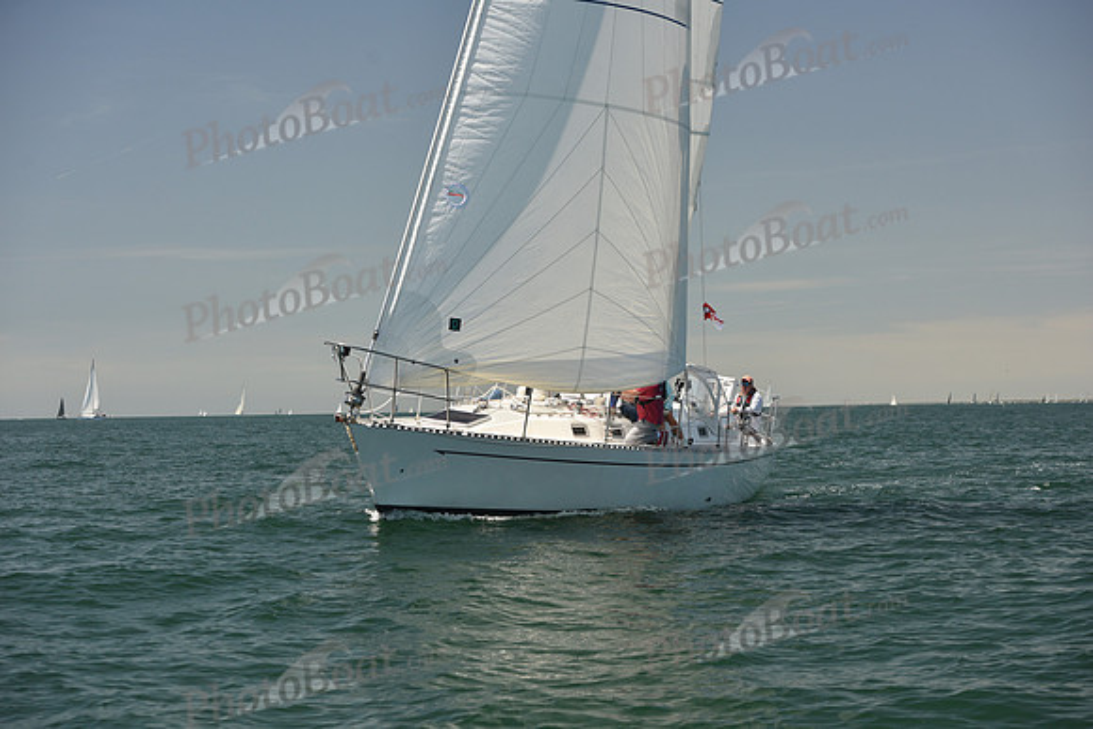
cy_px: 364
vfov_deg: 19.5
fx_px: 2126
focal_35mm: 70
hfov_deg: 28.8
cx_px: 546
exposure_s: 1/800
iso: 250
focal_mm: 70
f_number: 5
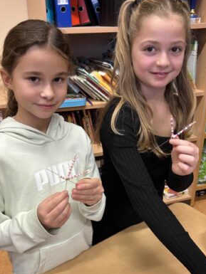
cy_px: 148
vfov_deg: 51.3
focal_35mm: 36
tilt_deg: -24.3
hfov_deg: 39.6
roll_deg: +1.2
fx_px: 285
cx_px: 91
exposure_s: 1/50
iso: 80
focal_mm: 5.7
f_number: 1.5
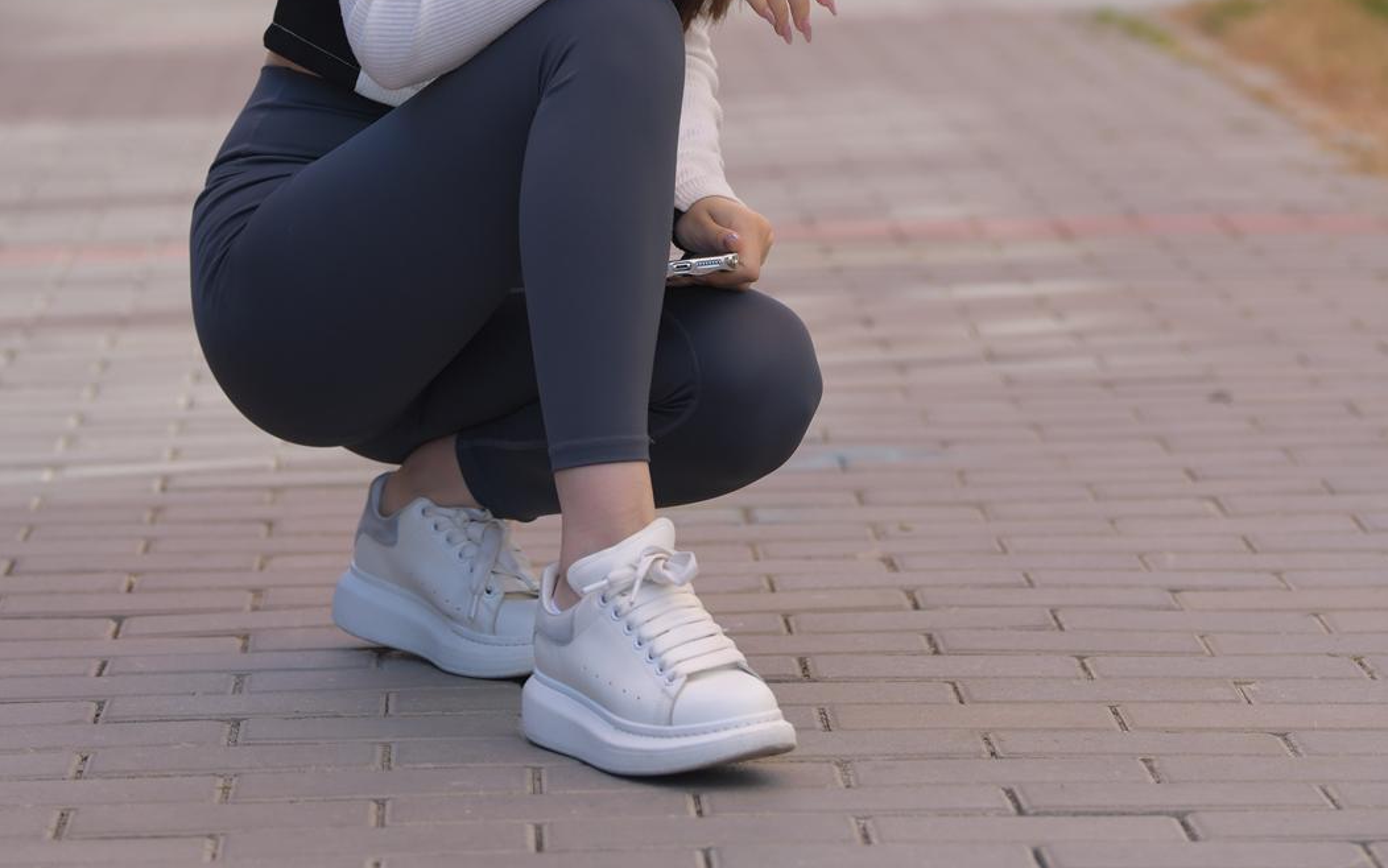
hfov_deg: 12.8
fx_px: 6167
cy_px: -175
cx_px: 682
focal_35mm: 163
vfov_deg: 8.0
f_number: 4
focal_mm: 102
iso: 280
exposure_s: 1/640
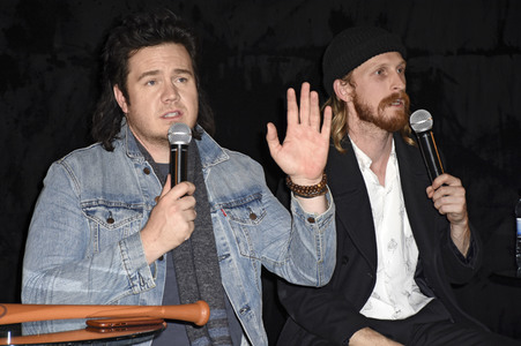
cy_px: 173
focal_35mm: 120
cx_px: 260
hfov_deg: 17.1
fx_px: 1735
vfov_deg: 11.4
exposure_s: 1/160
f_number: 5.3
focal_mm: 80
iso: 640
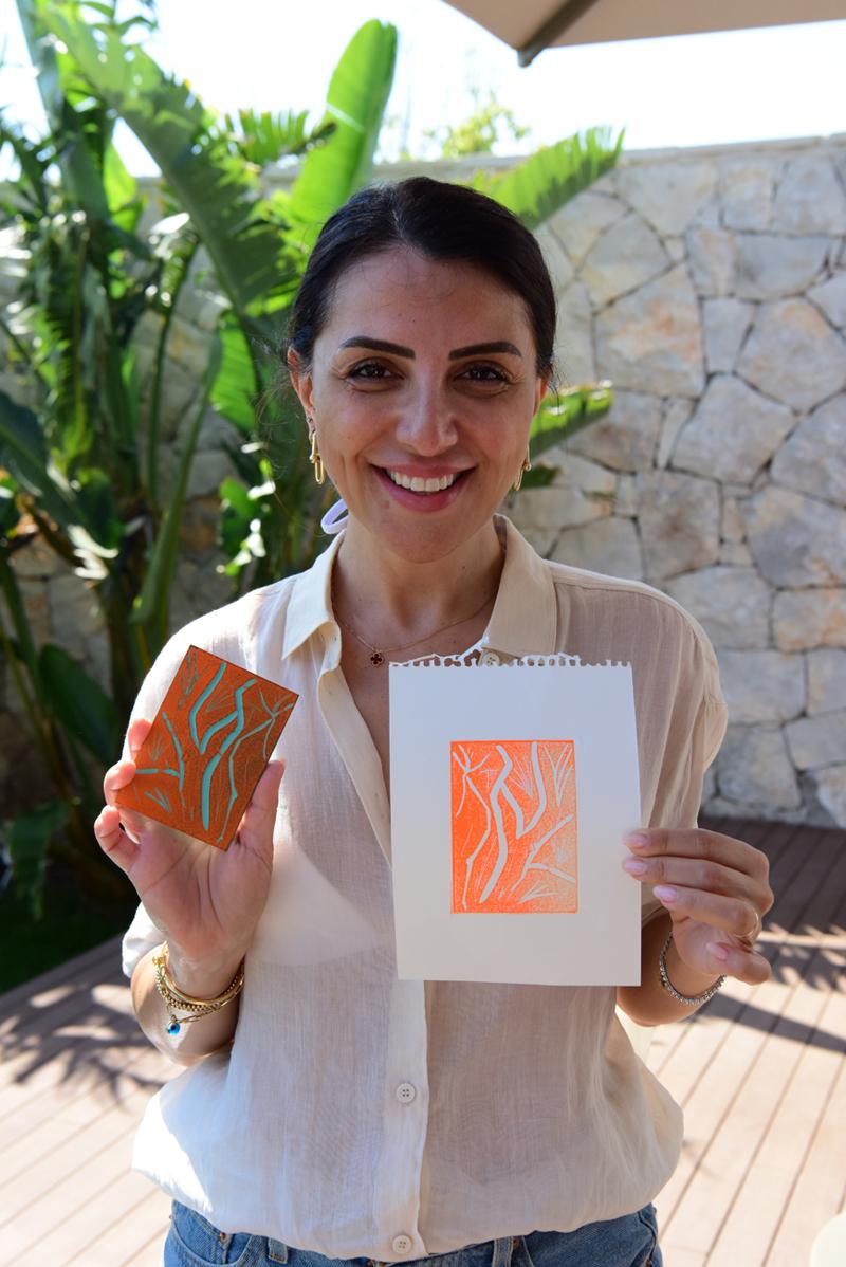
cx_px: 423
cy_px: 634
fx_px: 1690
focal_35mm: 48
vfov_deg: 41.1
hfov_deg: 28.1
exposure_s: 1/500
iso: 640
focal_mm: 48
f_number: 8
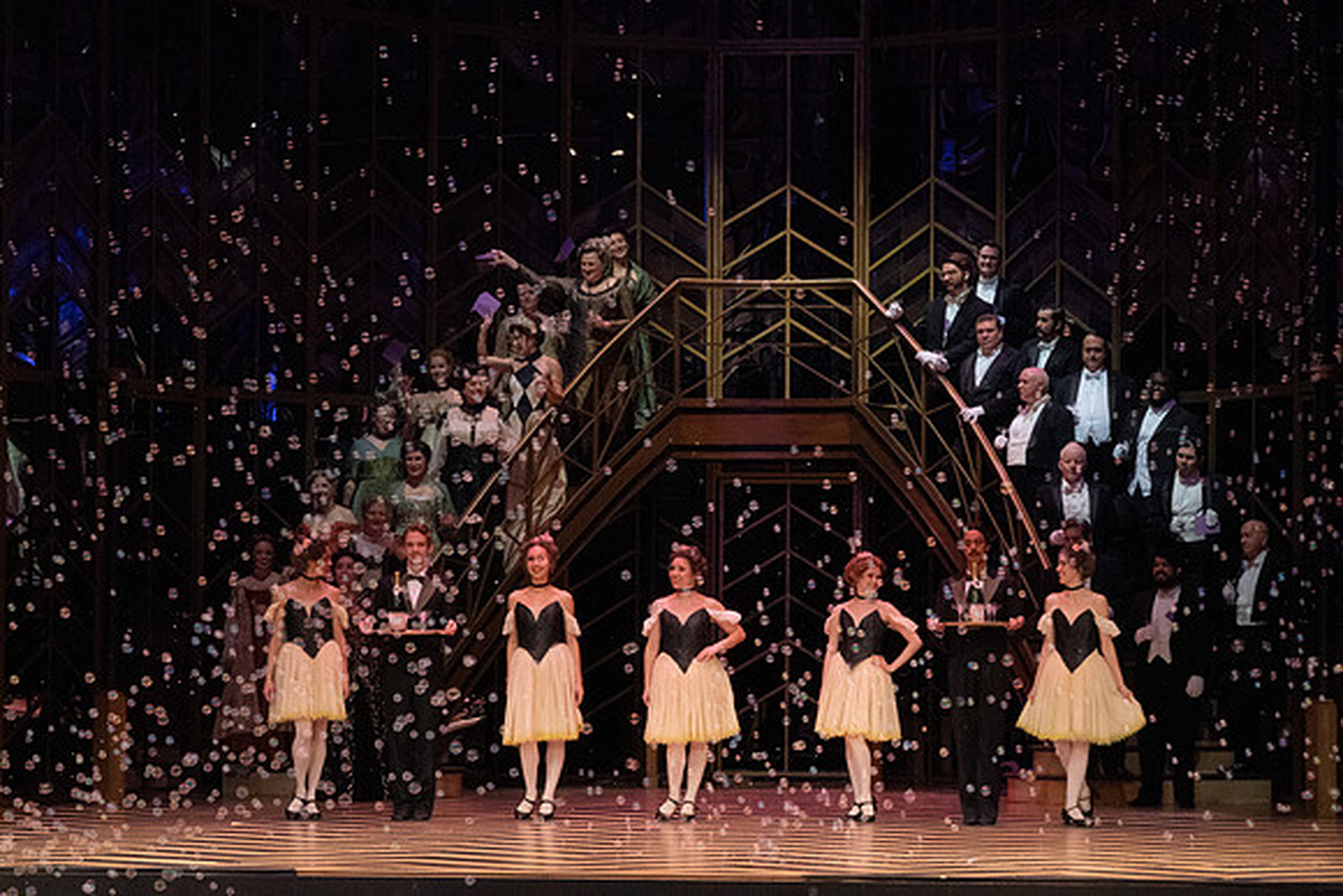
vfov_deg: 12.1
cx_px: 672
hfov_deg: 18.1
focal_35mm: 113
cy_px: 448
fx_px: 4216
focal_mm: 113
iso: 12800
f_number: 16
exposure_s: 1/400
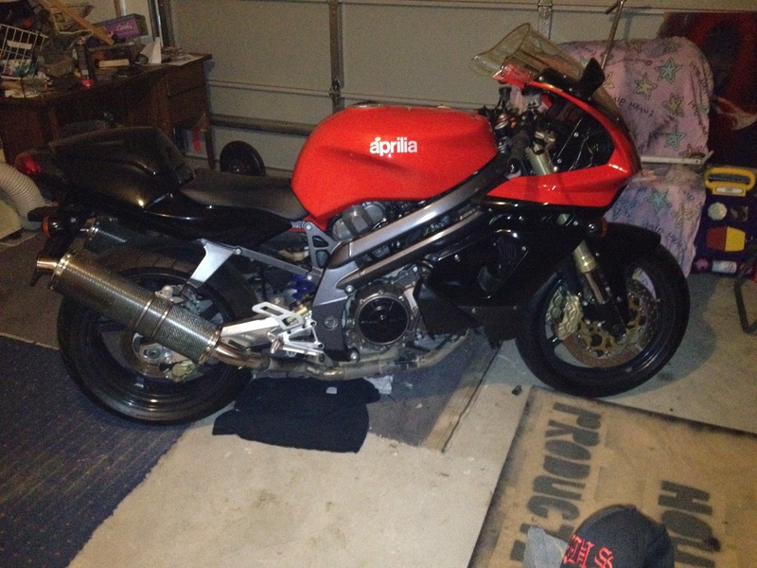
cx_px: 378
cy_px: 284
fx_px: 765
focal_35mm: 35
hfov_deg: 52.6
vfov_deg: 40.7
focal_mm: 4.28
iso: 800
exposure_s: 1/16
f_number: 2.4
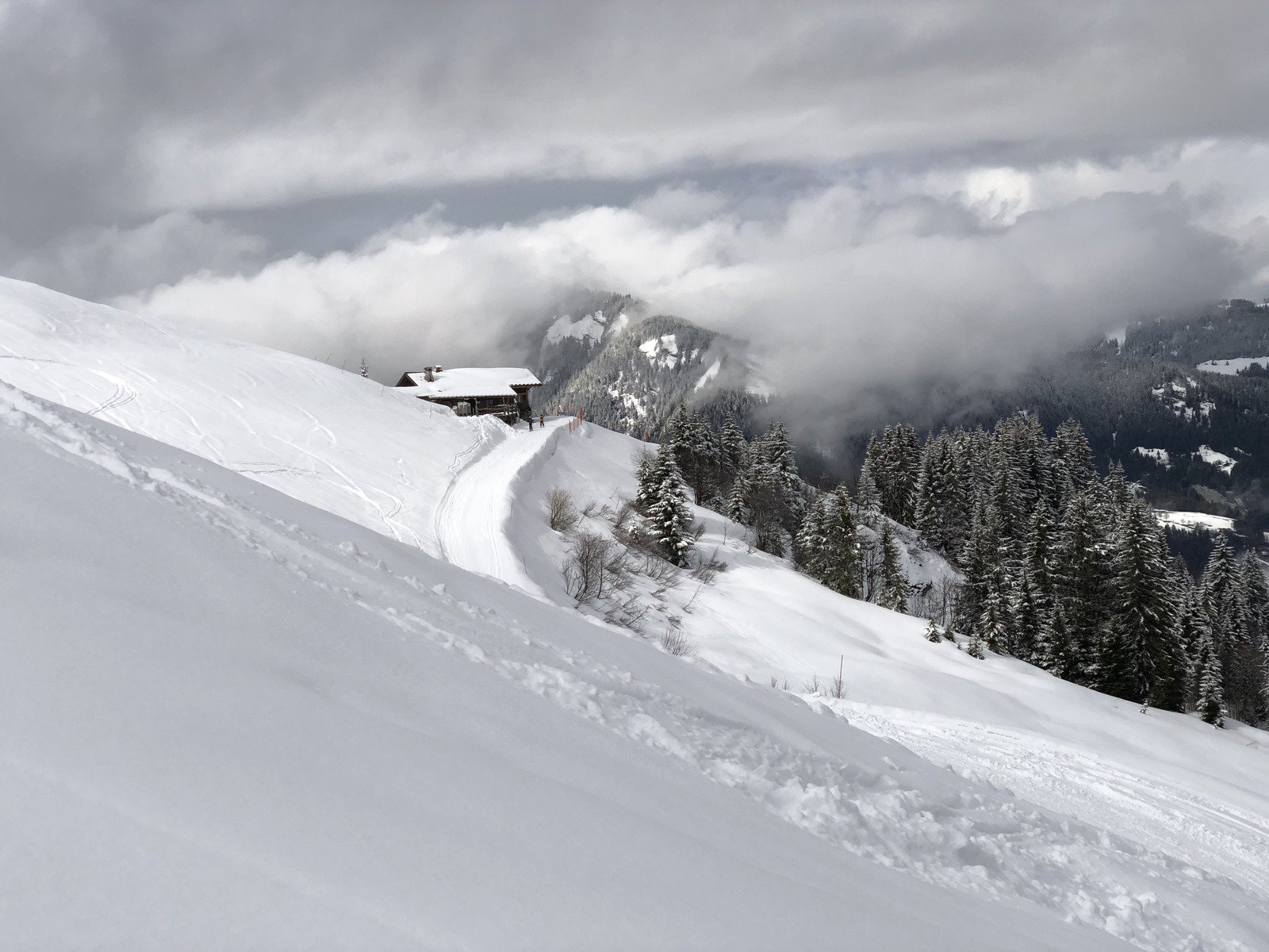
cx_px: 634
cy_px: 476
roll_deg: +4.7
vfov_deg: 28.0
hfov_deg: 36.8
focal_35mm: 52
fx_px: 1906
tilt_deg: -1.0
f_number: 2.4
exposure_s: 1/3745
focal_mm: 6
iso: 16
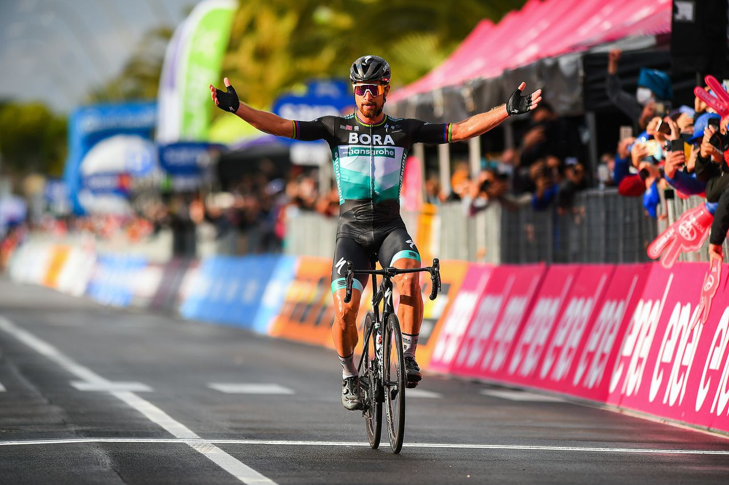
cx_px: 364
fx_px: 8500
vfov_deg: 3.3
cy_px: 242
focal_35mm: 420
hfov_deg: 4.9
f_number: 5.6
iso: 400
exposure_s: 1/2500
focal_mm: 420
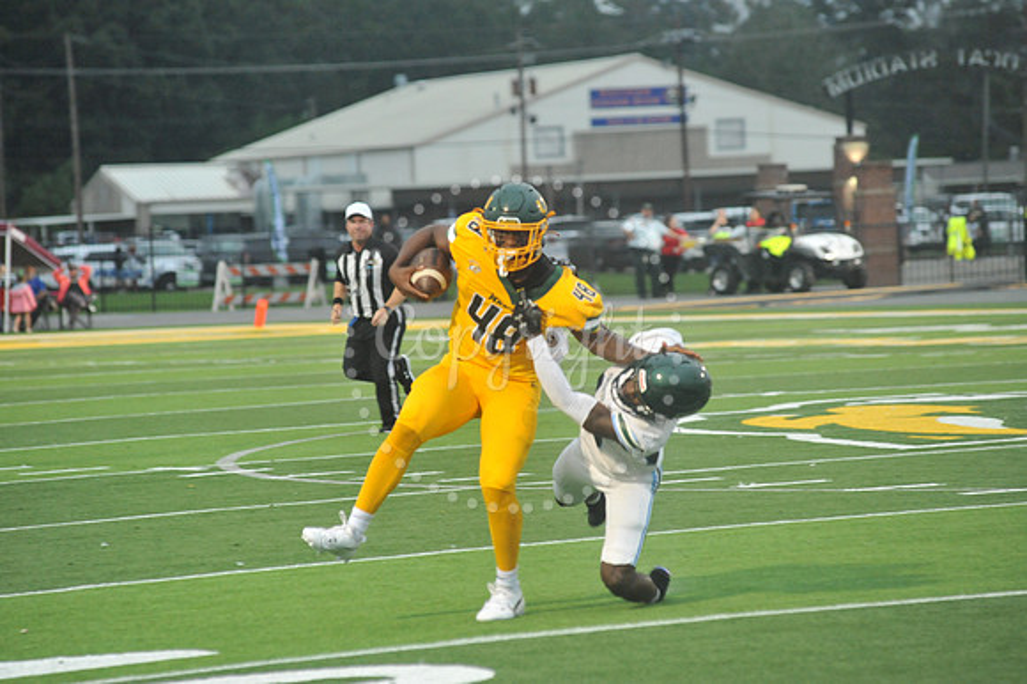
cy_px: 342
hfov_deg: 10.3
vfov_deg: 6.9
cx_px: 514
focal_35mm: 200
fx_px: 5702
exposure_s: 1/320
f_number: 5
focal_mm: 200
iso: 4000
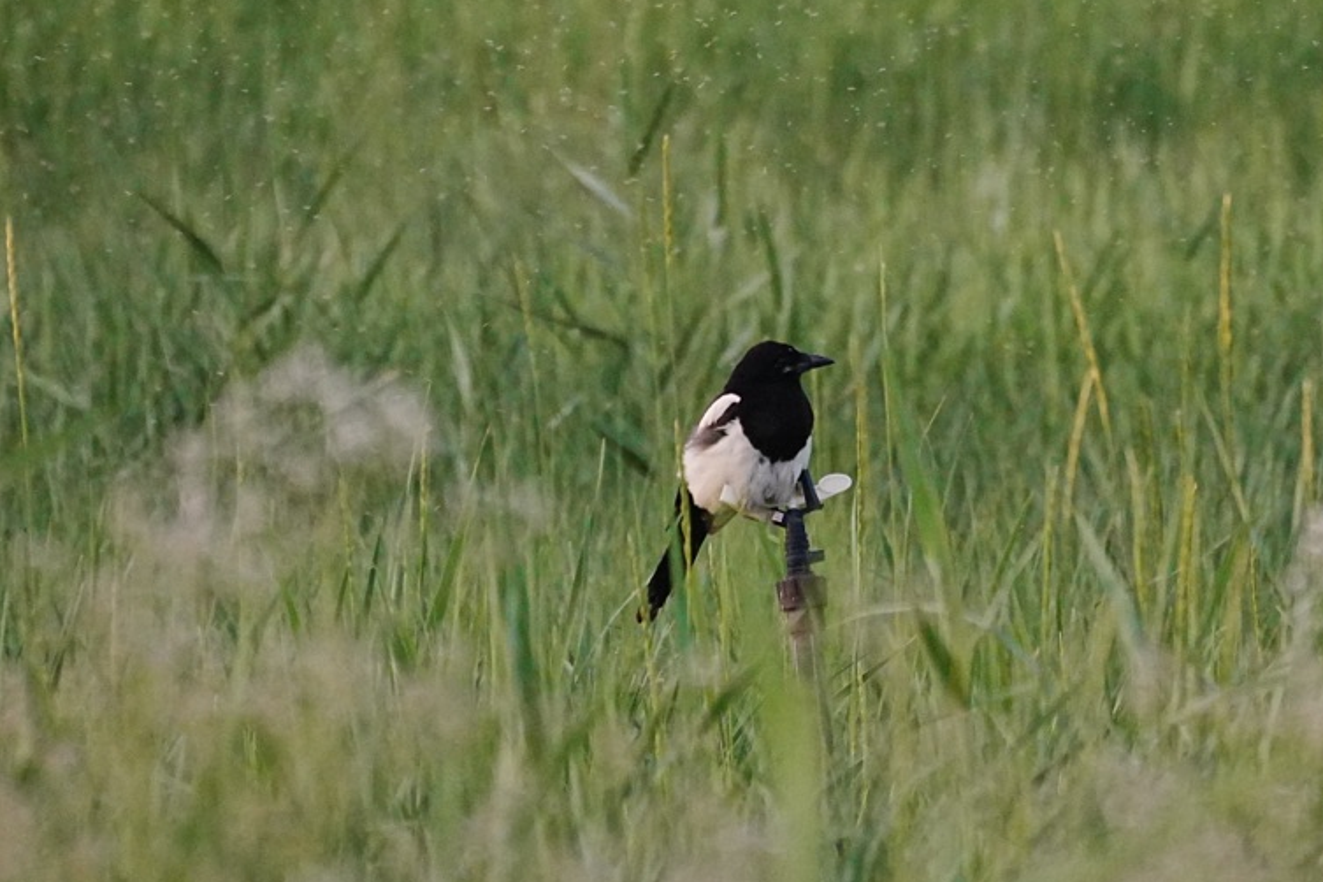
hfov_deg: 2.9
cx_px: 829
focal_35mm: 717
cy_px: 387
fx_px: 26348
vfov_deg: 1.9
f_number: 7.1
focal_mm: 300
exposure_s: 1/800
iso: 3200
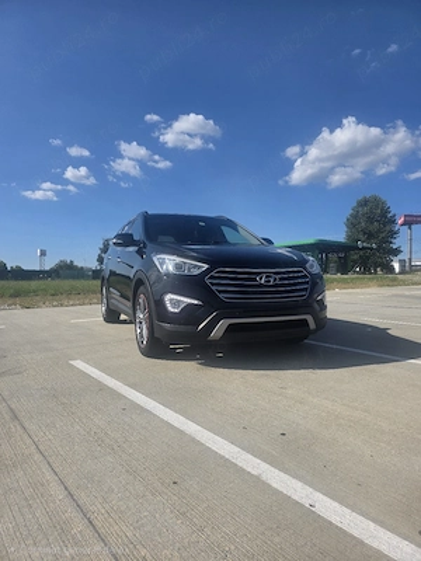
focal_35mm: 23
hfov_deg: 58.9
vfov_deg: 73.9
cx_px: 210
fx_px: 373
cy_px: 280
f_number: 1.7
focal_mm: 6.3
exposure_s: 1/10000
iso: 80
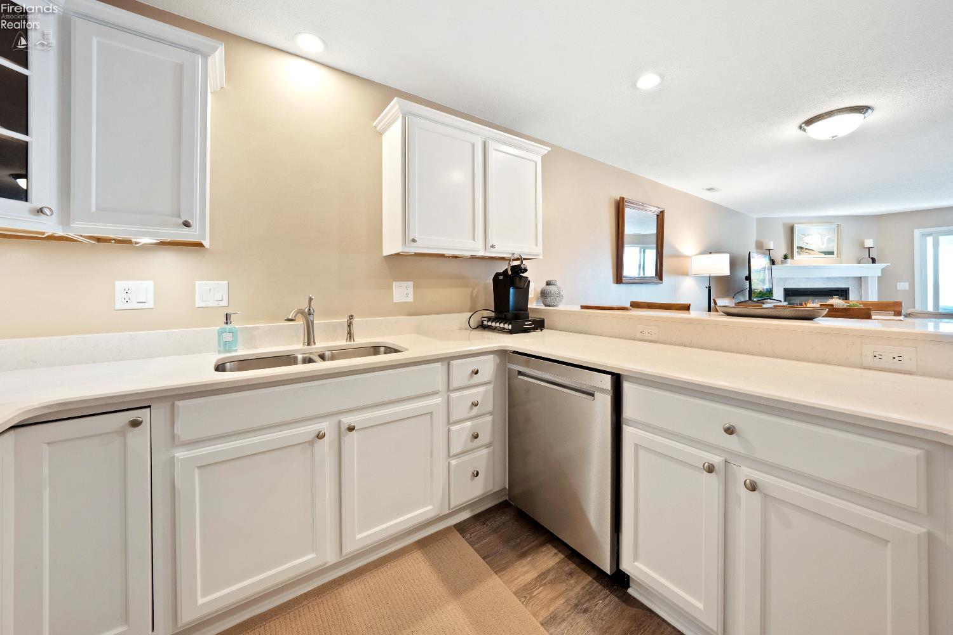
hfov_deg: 112.6
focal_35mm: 12
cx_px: 476
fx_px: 318
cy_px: 318
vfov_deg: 90.0
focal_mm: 12
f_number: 8
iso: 320
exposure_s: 1/2
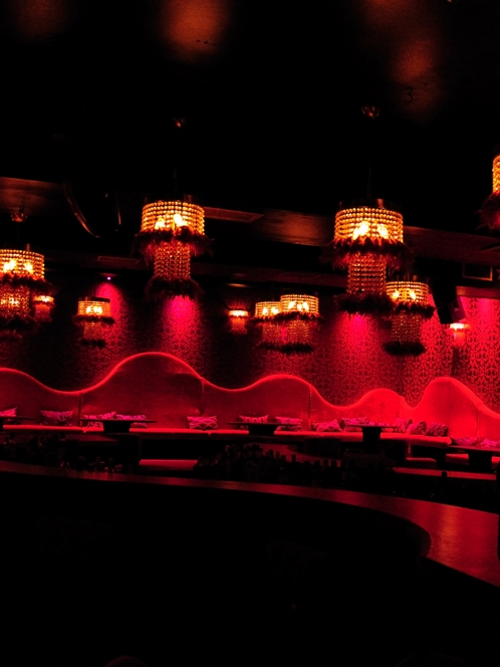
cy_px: 330
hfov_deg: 35.8
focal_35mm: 40
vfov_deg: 46.8
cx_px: 313
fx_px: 770
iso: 1600
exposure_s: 1/6
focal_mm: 18
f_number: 4.5
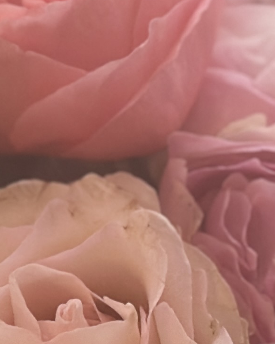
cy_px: 382
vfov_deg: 7.4
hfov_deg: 6.0
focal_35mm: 259
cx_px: 81
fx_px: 2636
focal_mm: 6.86
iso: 160
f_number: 1.78
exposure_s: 1/60
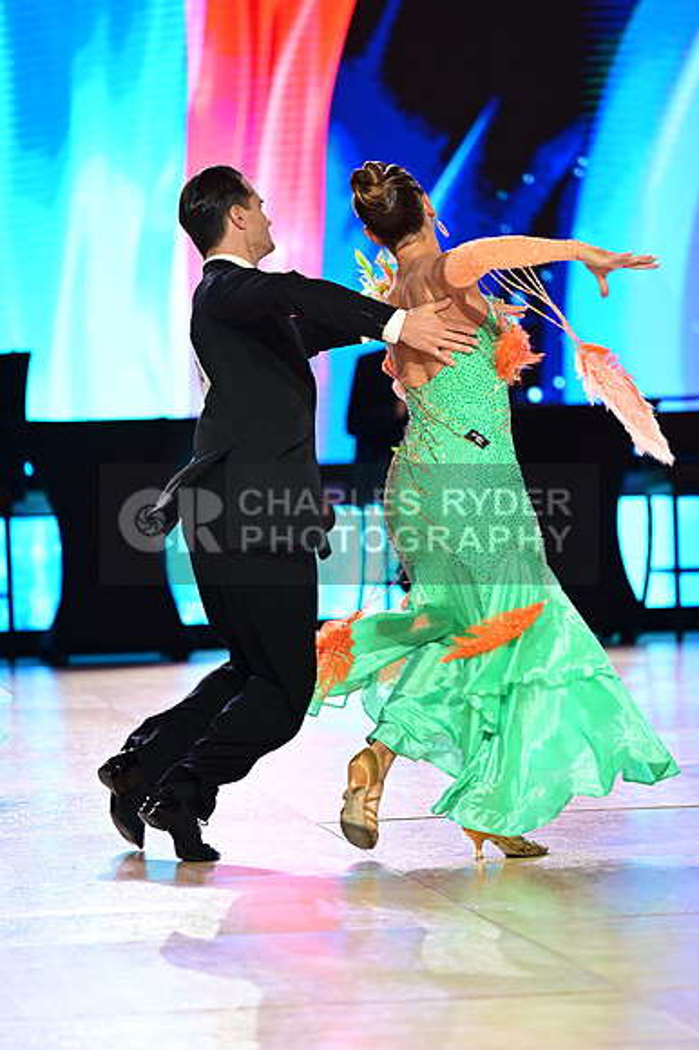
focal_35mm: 150
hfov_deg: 9.1
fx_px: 4374
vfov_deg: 13.7
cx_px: 350
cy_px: 525
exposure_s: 1/400
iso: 1600
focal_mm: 150
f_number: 2.8
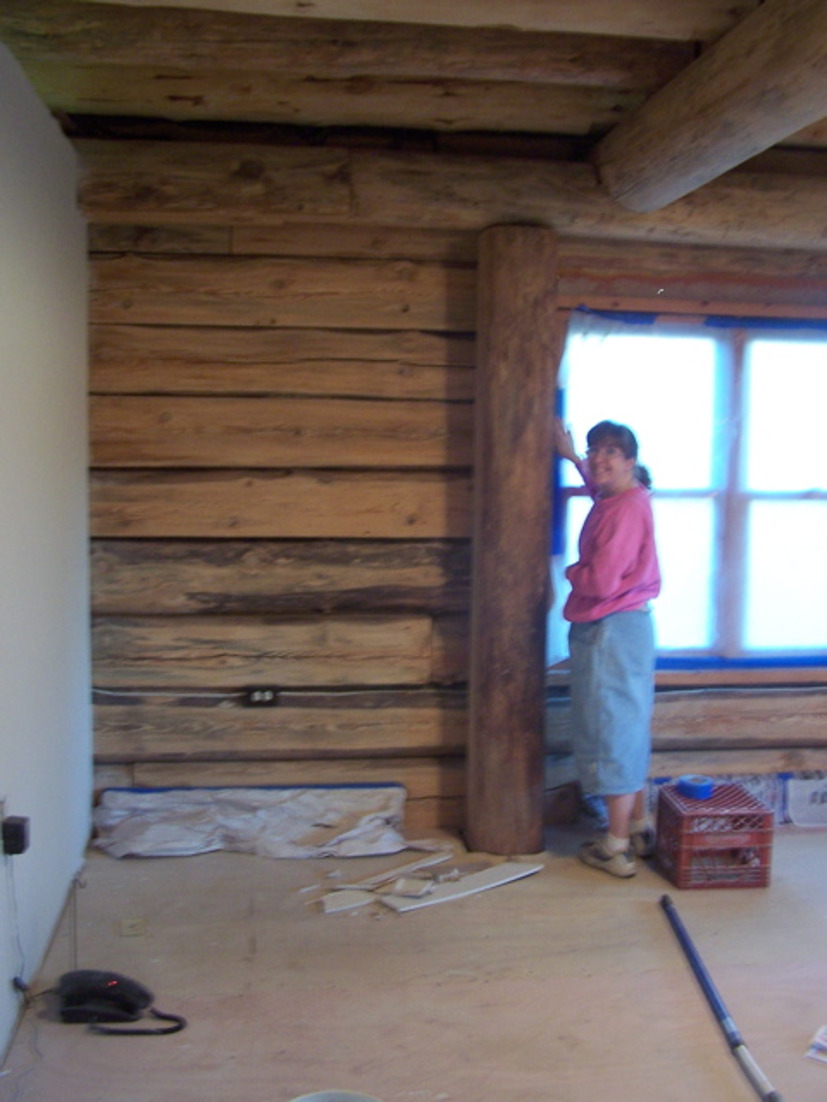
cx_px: 414
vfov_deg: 49.0
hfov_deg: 37.7
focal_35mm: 38
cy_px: 551
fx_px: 1210
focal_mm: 6.3
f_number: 2.8
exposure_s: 1/8
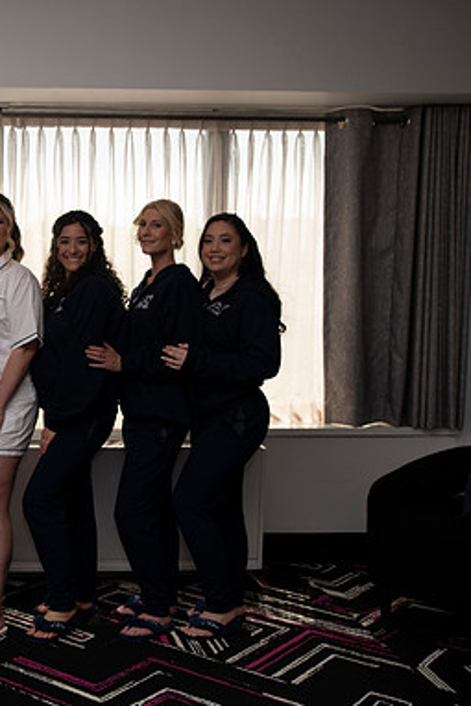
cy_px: 355
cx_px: -6
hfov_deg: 27.0
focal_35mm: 47
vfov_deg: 41.9
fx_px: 921
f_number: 2.8
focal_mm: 31
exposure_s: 1/2000
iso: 800
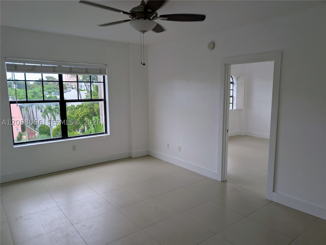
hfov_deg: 71.5
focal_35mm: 24
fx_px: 226
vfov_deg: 56.9
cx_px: 163
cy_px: 122
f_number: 1.68
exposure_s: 1/124
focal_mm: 6.9
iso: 20
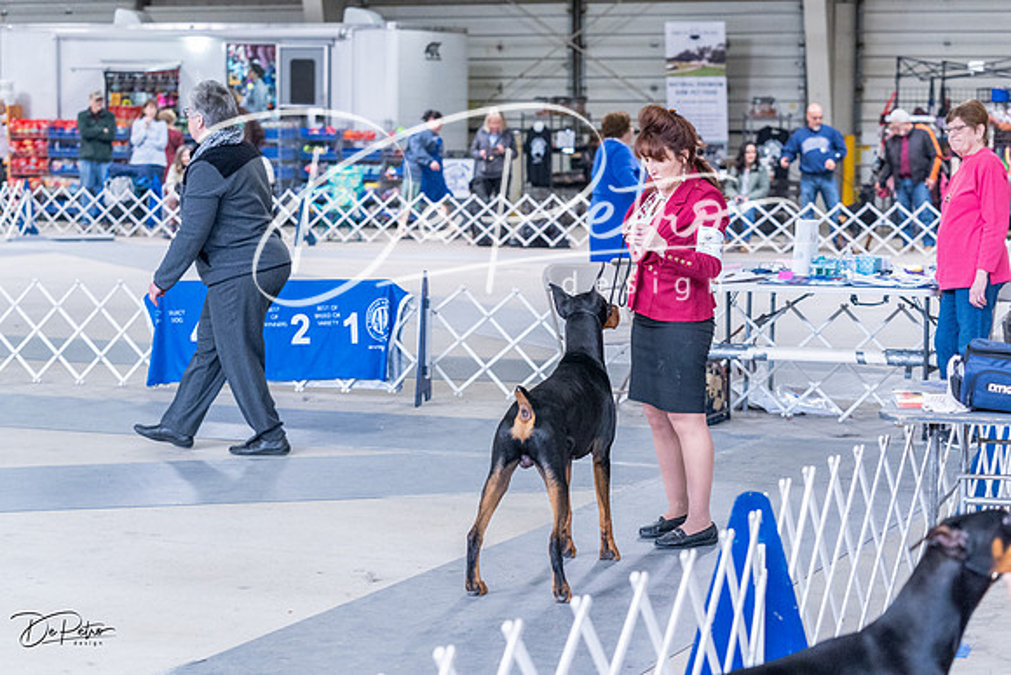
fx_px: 2388
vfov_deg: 16.1
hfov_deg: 23.9
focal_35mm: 85
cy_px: 338
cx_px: 506
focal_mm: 85
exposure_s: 1/400
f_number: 4
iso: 6400
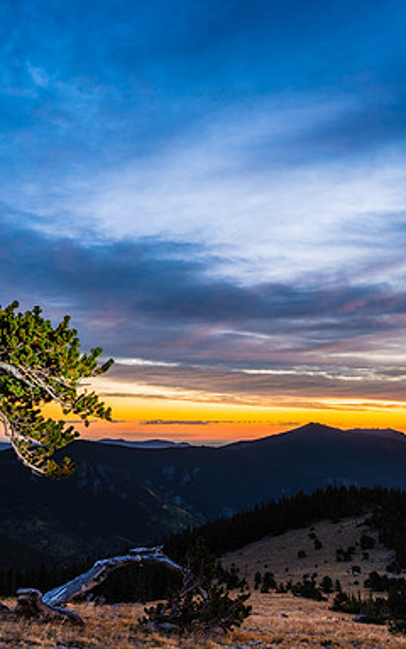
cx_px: 176
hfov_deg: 34.4
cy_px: 324
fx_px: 655
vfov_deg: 52.7
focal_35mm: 37
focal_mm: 24
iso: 100
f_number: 11
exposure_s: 1.6
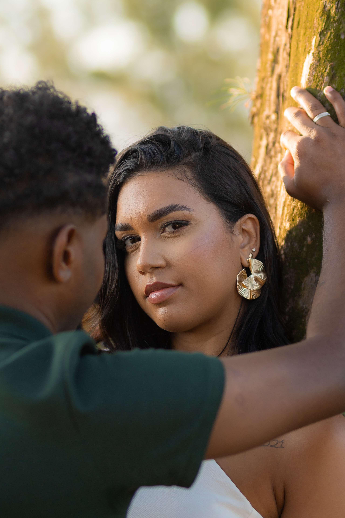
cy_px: 259
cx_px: 172
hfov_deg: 10.8
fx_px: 1833
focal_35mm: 128
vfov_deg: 16.1
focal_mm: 85
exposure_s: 1/1000
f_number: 2.2
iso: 250
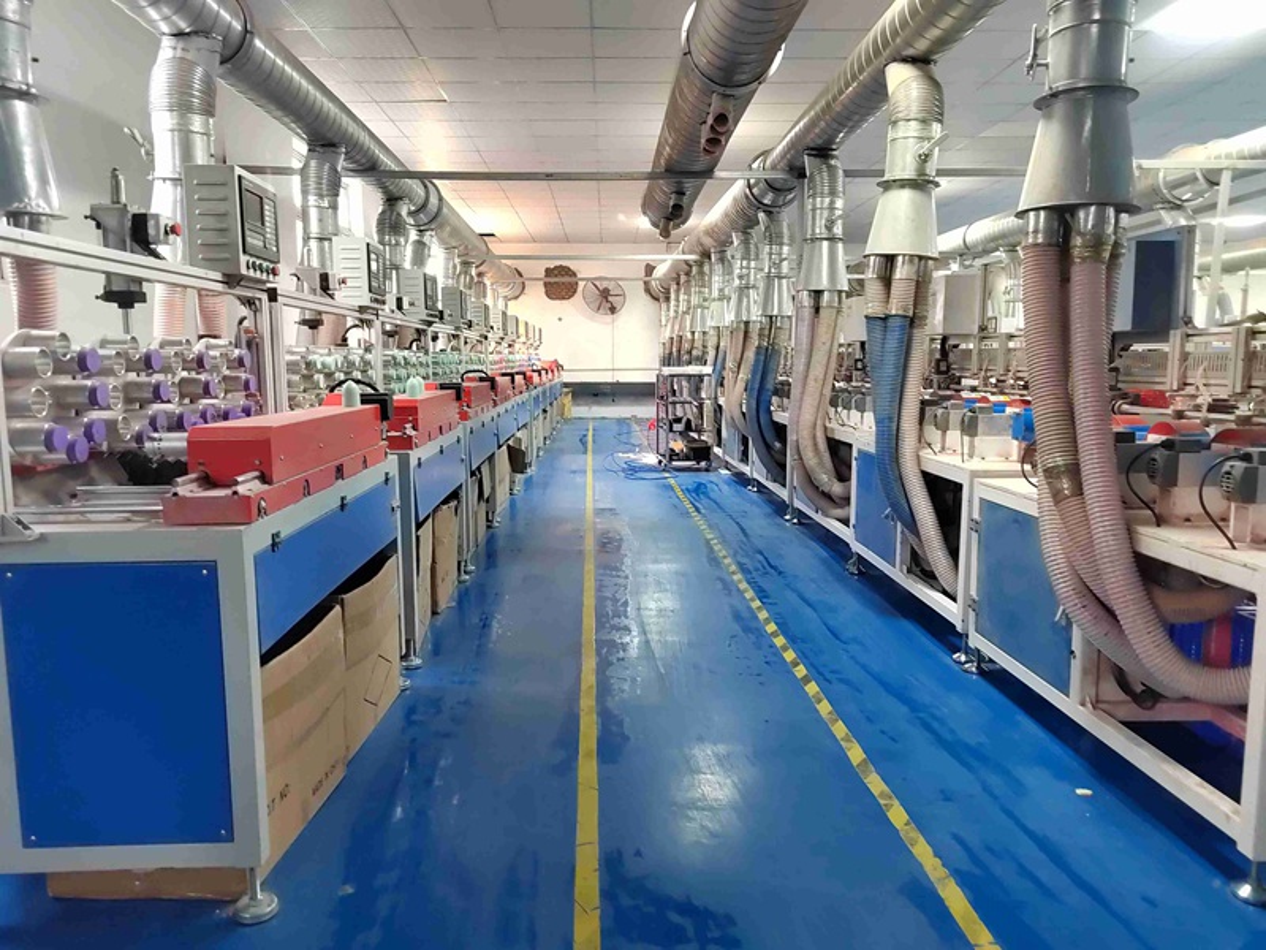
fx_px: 841
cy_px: 475
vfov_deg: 58.9
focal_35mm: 23
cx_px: 633
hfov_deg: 73.9
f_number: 1.9
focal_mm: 5.52
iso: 1088
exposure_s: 1/25
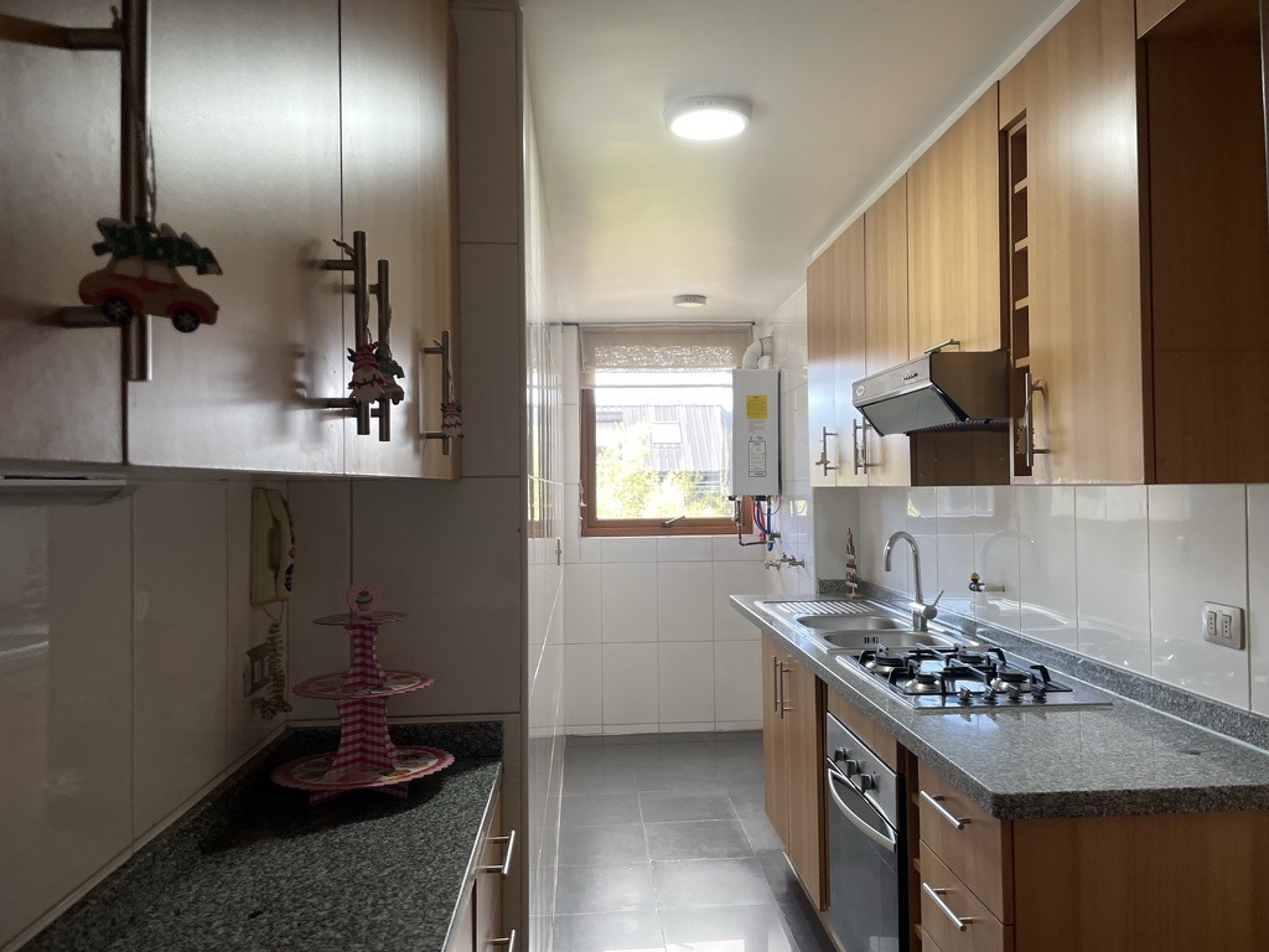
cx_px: 634
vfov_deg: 53.1
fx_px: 953
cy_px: 476
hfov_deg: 67.3
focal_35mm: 26
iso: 125
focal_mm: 4.2
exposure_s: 1/109
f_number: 1.6
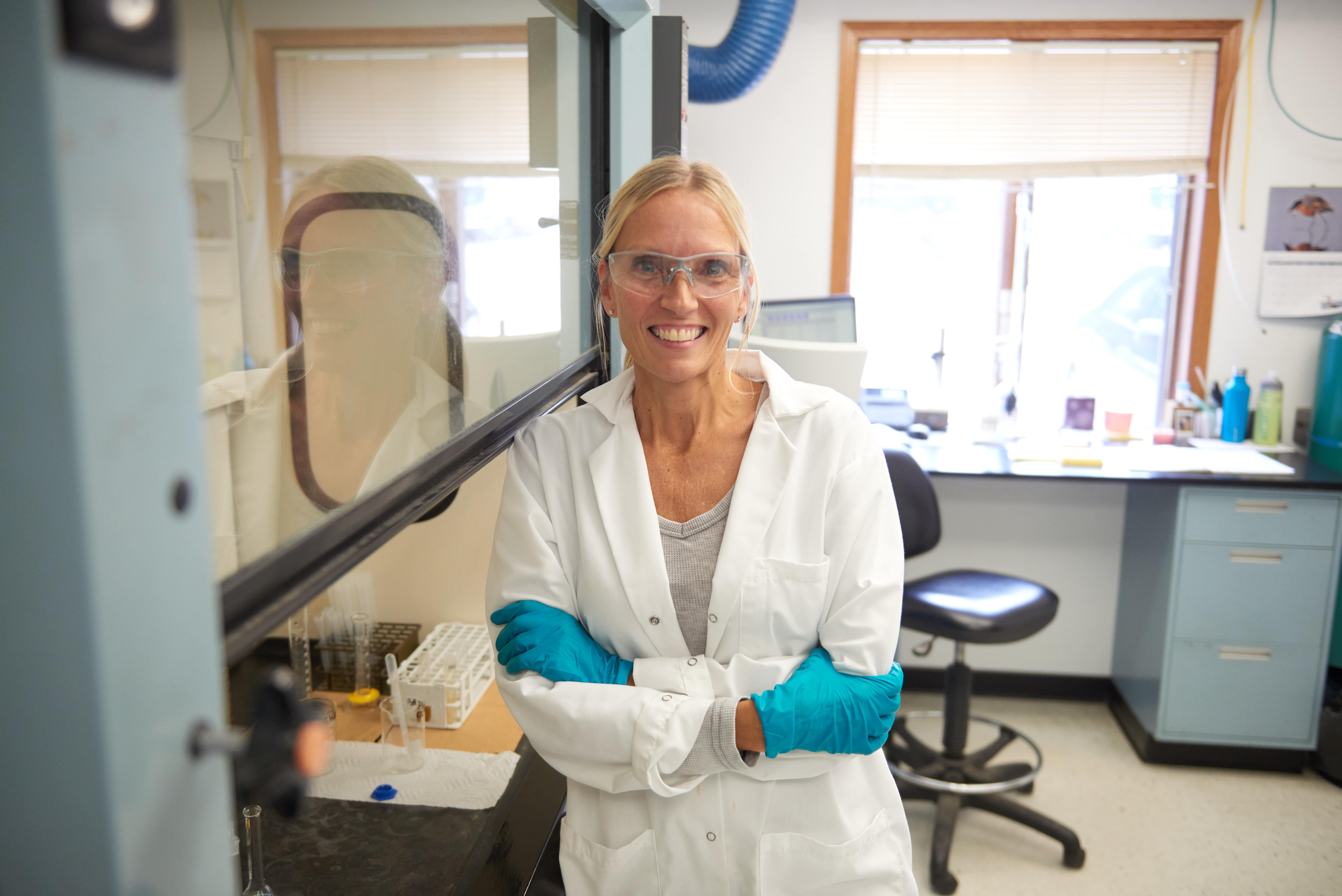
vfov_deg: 41.1
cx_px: 671
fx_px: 1193
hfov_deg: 58.7
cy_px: 448
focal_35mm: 32
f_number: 2.8
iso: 1600
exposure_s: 1/400
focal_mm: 32
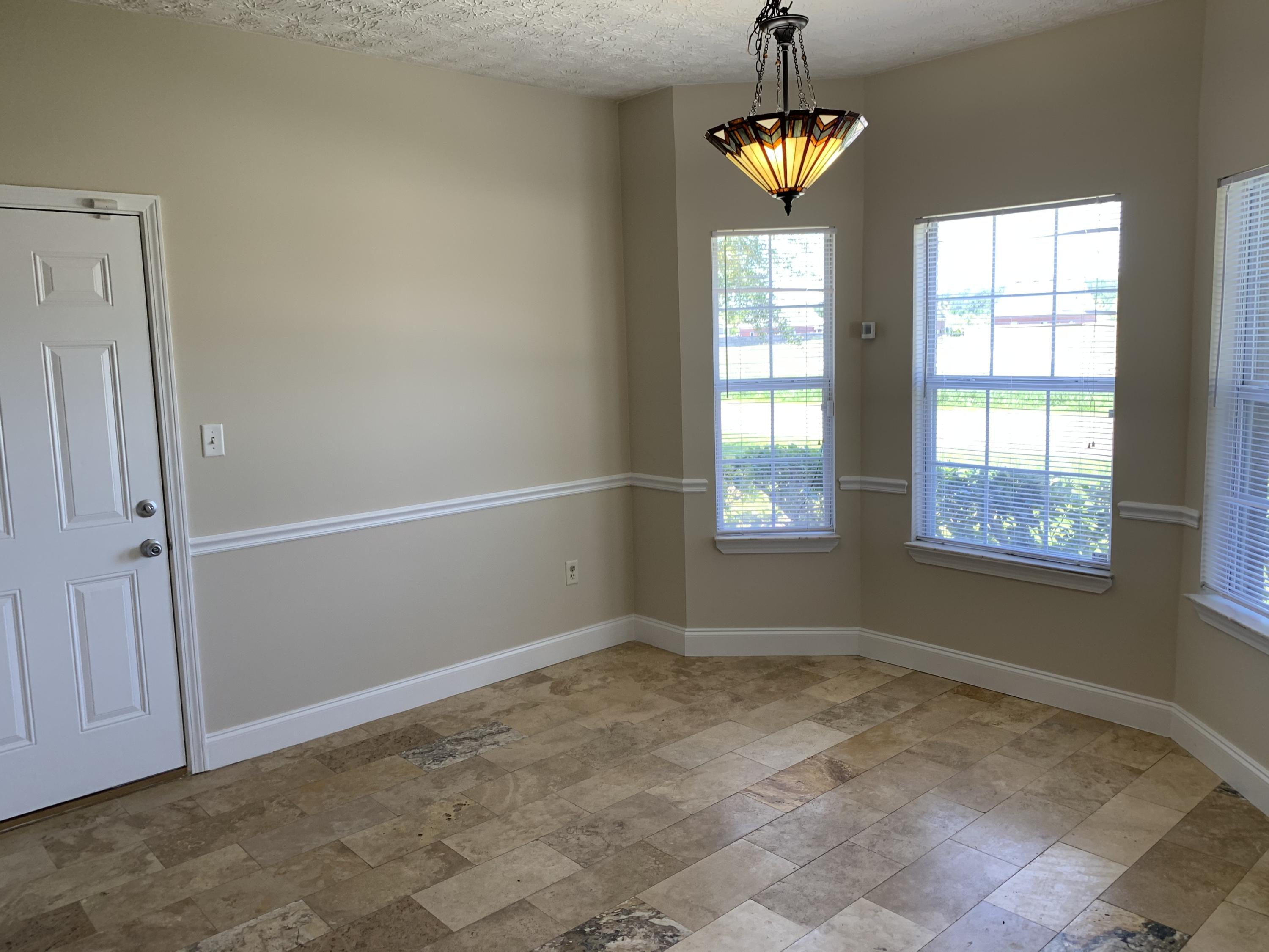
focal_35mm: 26
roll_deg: +0.9
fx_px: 953
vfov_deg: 53.1
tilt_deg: -7.9
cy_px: 476
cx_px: 634
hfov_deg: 67.3
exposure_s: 1/120
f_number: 1.8
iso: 64
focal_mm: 4.25
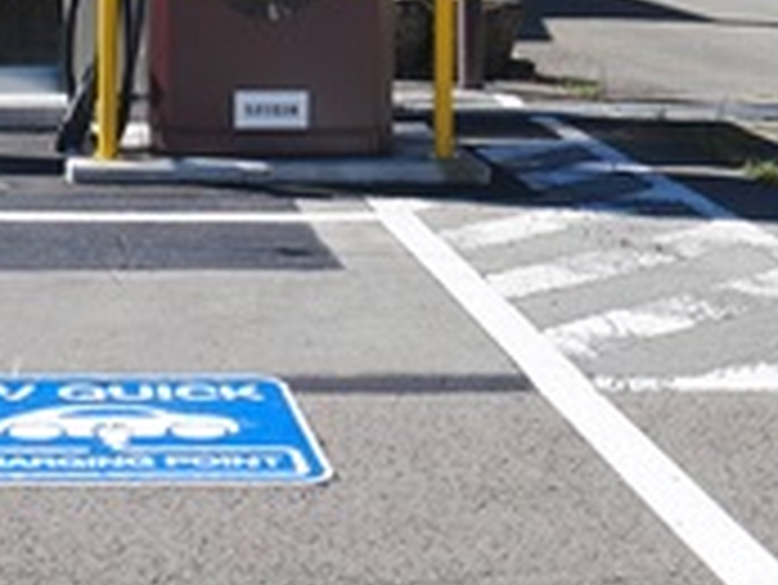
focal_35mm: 104
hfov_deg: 18.5
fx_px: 2339
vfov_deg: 13.9
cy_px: -54
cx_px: 40
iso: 200
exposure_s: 1/400
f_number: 8
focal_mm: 15
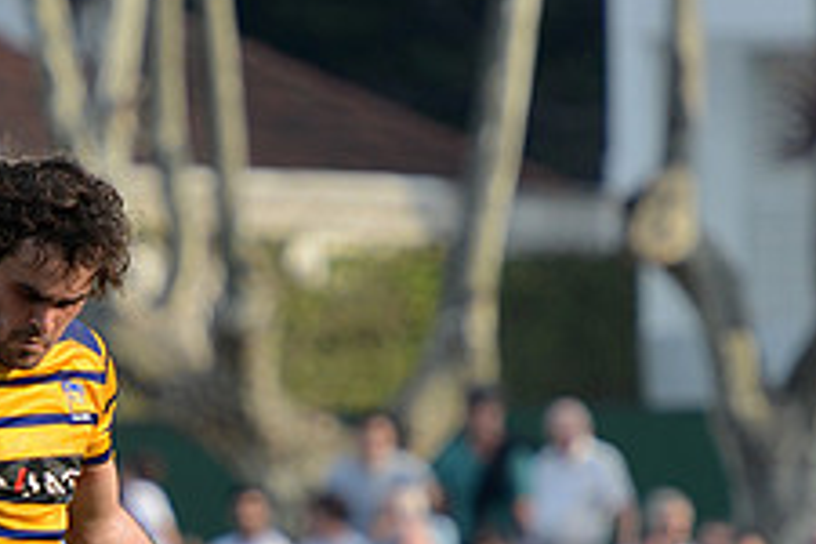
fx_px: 13463
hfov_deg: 3.5
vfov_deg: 2.3
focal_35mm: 594
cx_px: -22
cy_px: 673
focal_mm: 230
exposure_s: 1/800
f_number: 4
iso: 320
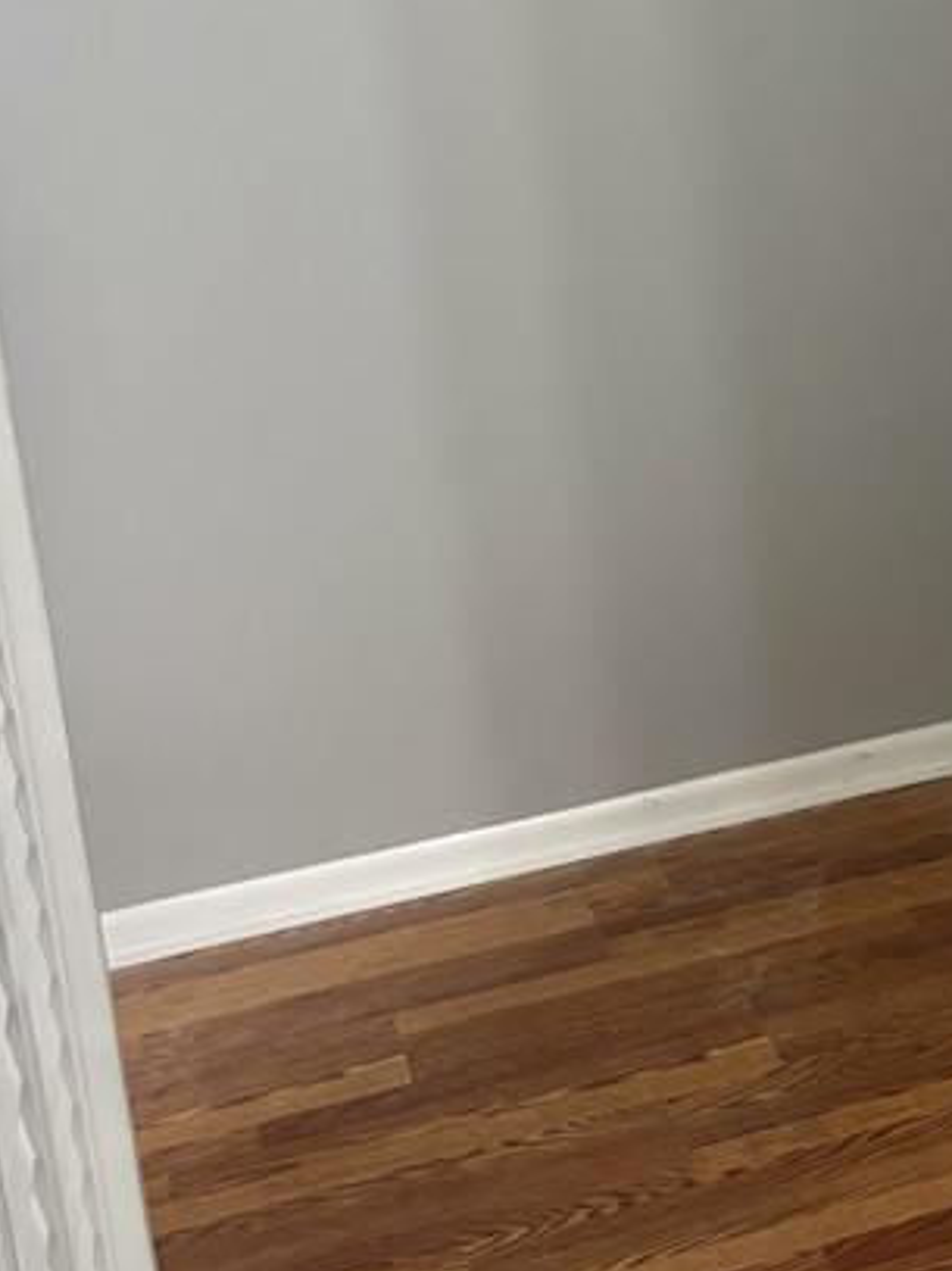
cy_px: 272
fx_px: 2531
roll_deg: +4.3
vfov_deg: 27.7
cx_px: 1158
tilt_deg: -9.3
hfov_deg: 19.9
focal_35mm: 69
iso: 320
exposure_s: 1/60
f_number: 1.6
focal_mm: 5.96
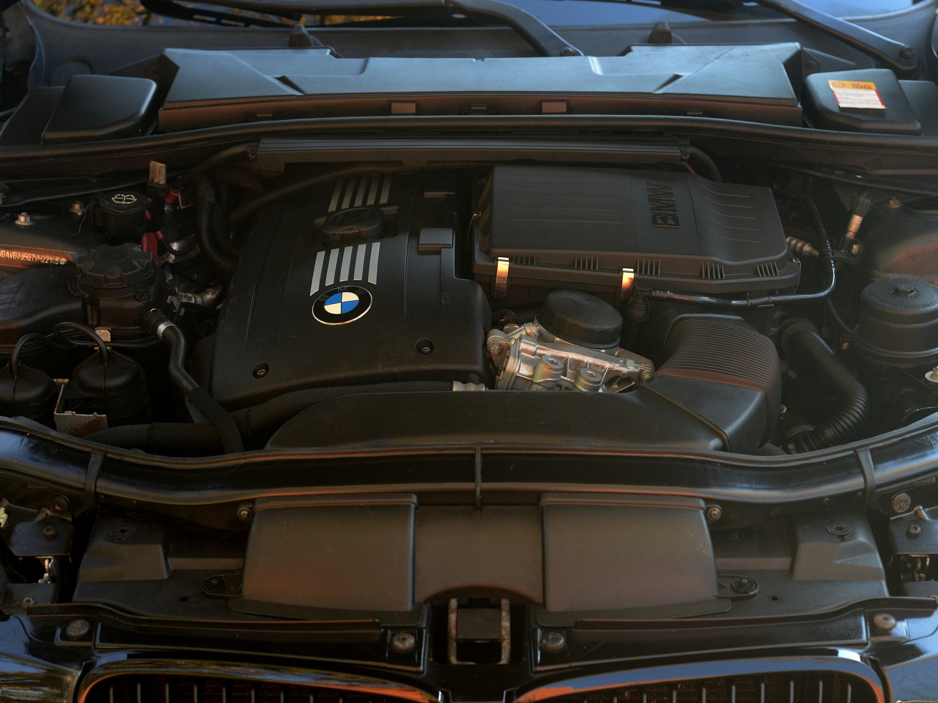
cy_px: 348
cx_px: 472
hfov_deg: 34.9
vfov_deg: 26.6
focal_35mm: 55
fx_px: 1490
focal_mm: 50
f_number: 5.6
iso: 2000
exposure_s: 1/250
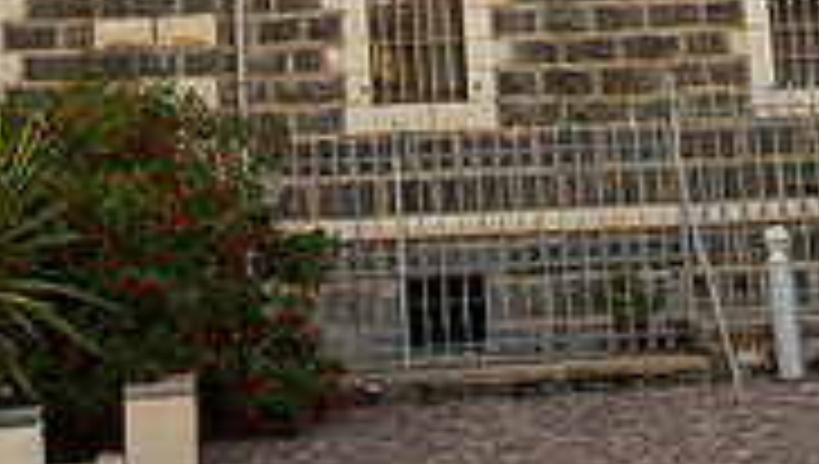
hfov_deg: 26.3
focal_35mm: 80
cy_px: -345
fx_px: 1740
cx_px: 256
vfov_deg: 13.7
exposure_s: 1/200
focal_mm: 24
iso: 100
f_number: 2.8
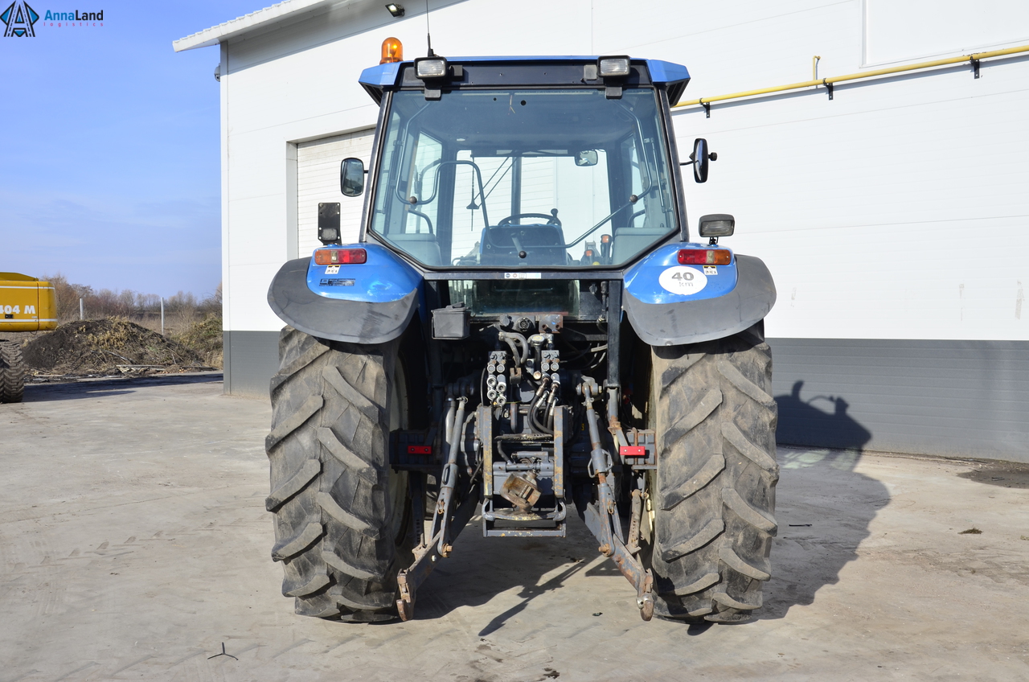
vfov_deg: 39.8
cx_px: 514
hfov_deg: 57.3
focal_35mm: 33
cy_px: 341
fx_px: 941
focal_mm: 22
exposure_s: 1/200
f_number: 10
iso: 125
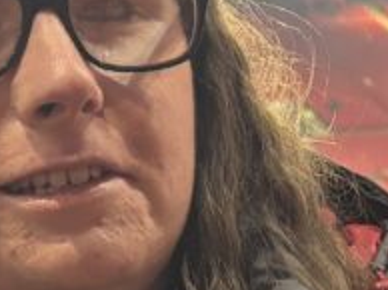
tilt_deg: -9.9
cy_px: 558
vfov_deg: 7.4
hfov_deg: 10.2
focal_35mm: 193
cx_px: -22
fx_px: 2161
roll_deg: +4.2
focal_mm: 5.96
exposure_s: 1/50
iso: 160
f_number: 1.6
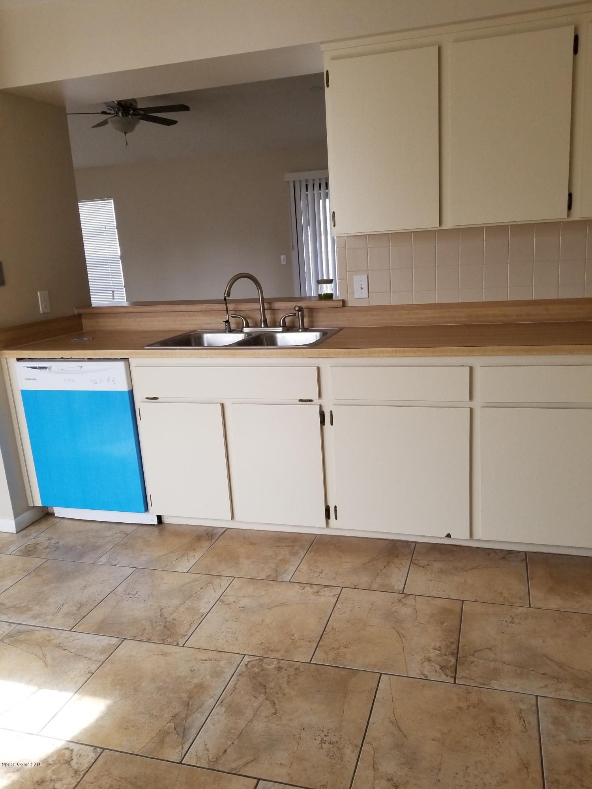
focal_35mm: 26
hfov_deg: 53.1
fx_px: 593
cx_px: 296
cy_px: 394
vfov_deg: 67.3
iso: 100
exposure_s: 1/100
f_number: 1.7
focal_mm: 4.25
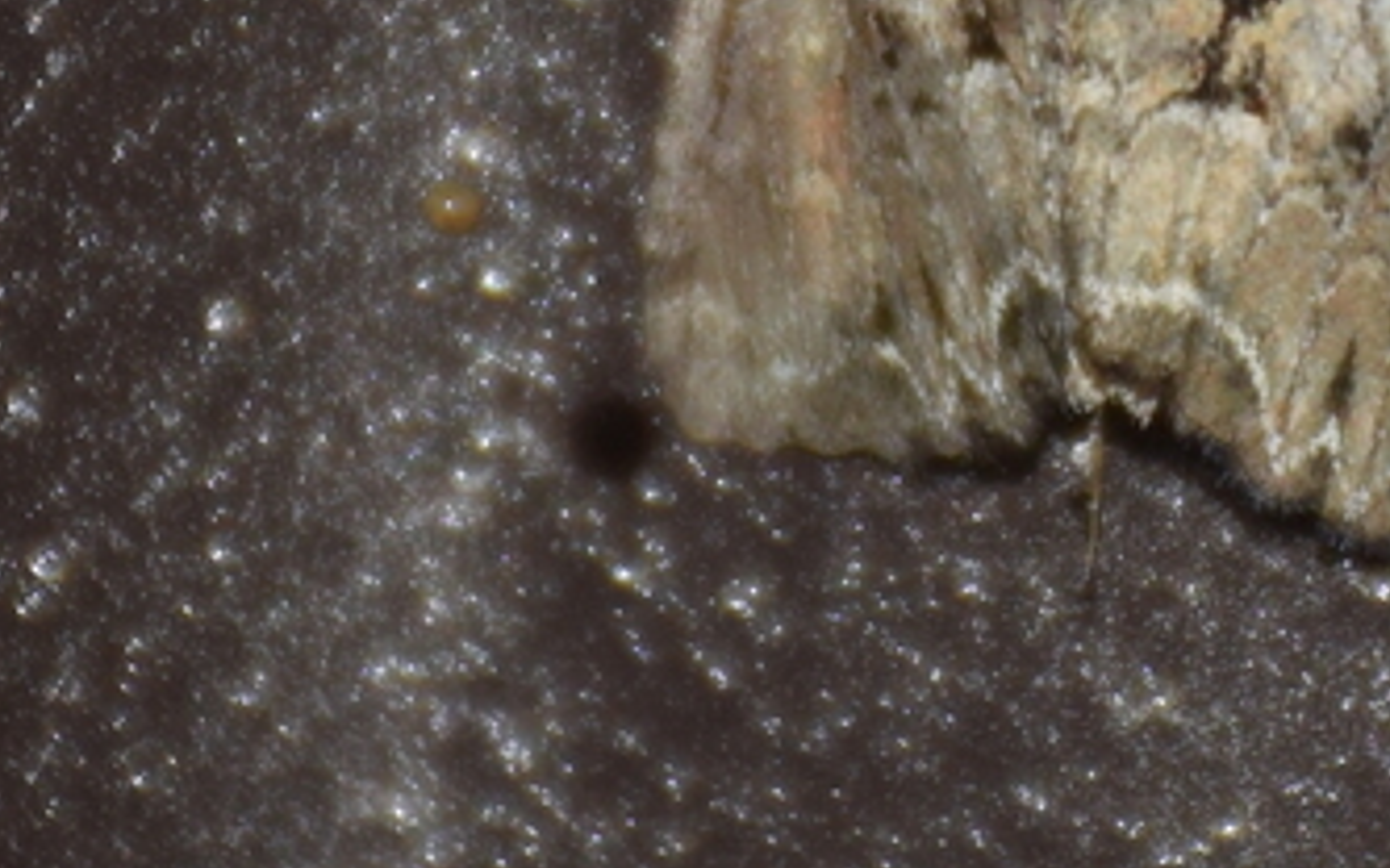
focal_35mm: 618
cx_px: 1221
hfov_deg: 3.4
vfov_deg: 2.1
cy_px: -275
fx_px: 23407
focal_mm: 140
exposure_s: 1/60
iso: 320
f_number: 7.1
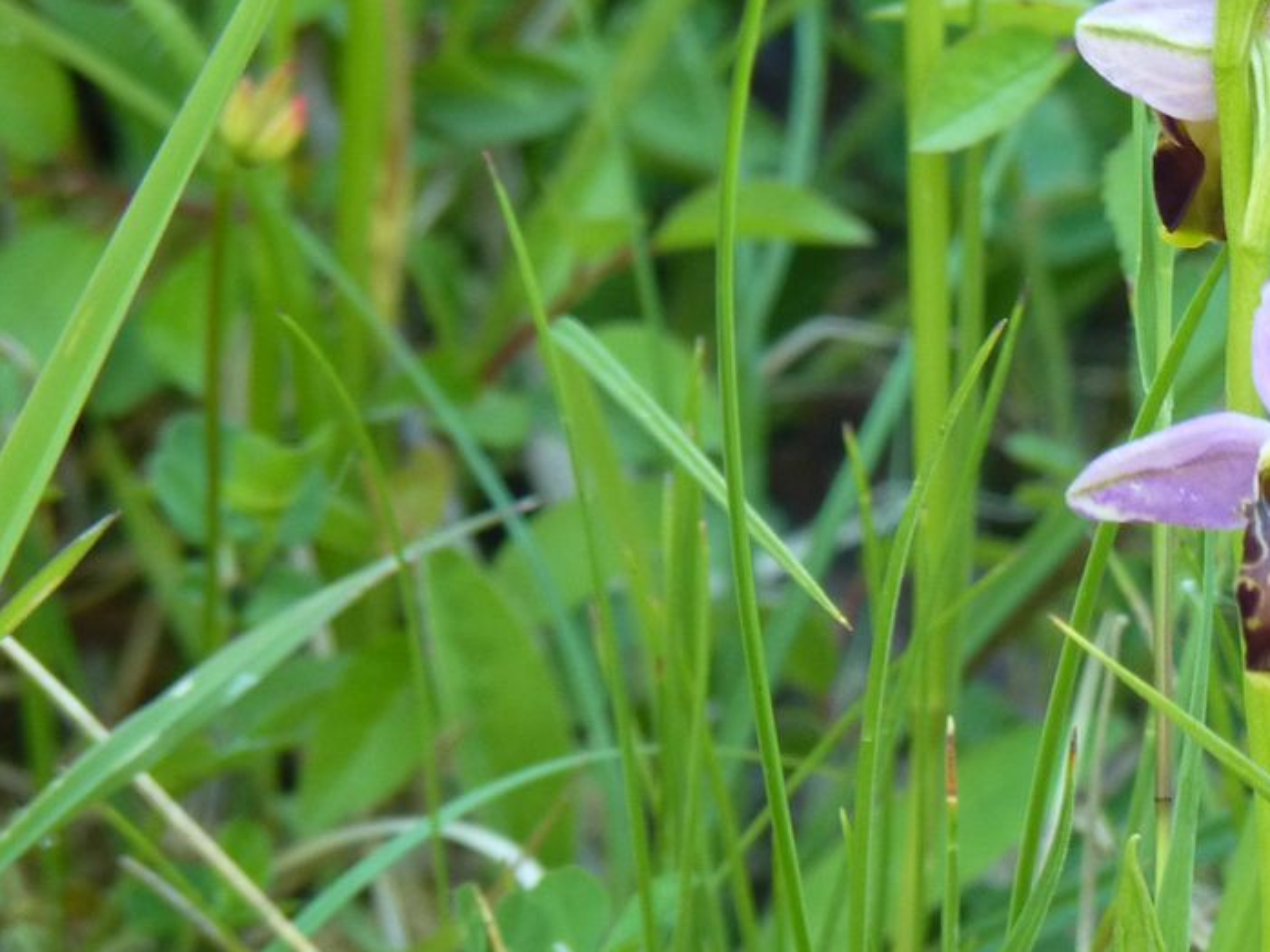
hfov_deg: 4.1
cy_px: 570
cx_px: 1279
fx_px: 17861
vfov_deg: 3.1
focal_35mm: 487
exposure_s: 1/60
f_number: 3.7
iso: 200
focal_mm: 41.9
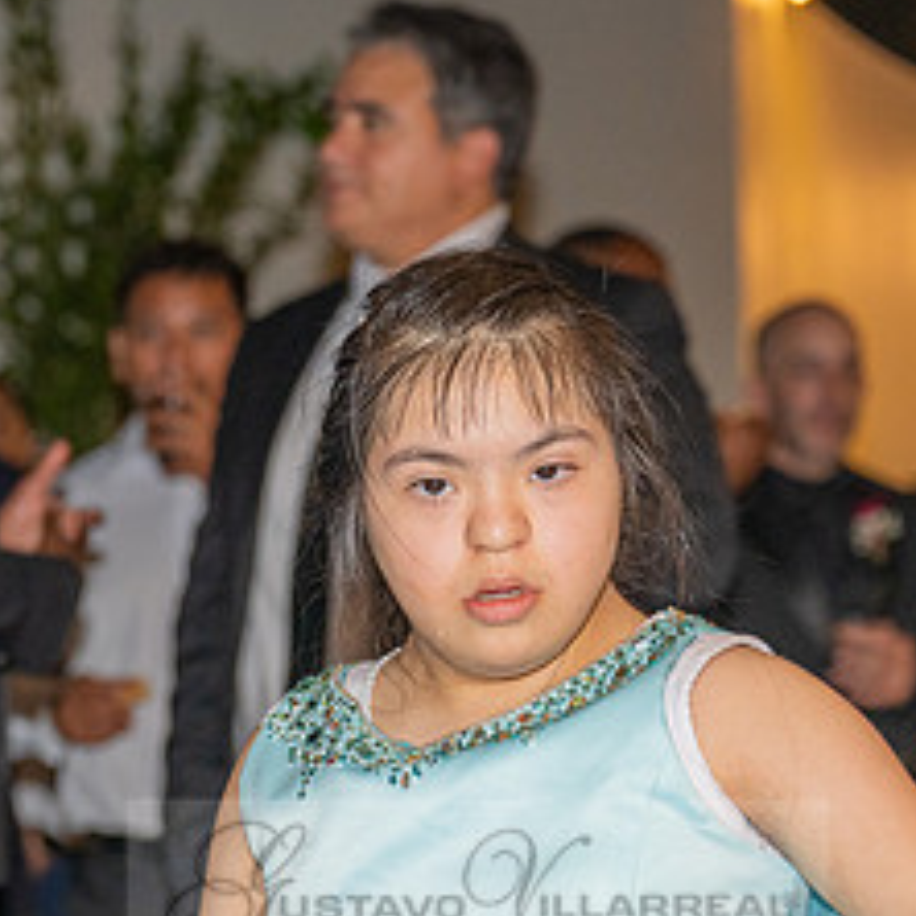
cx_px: 50
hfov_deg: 9.6
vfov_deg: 9.6
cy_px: 895
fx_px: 5419
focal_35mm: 181
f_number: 3.5
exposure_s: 1/200
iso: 800
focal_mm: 70
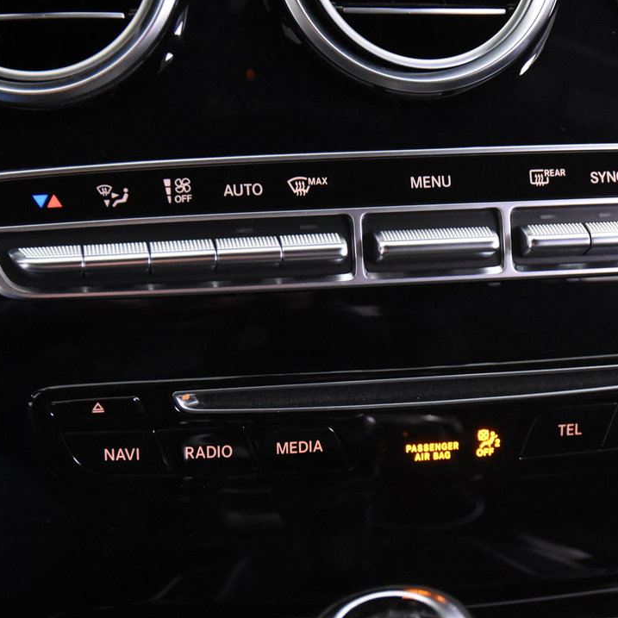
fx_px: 1838
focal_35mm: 91
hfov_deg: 19.0
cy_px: 352
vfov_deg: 19.1
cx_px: 431
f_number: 3.5
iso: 6400
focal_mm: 40
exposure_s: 1/60
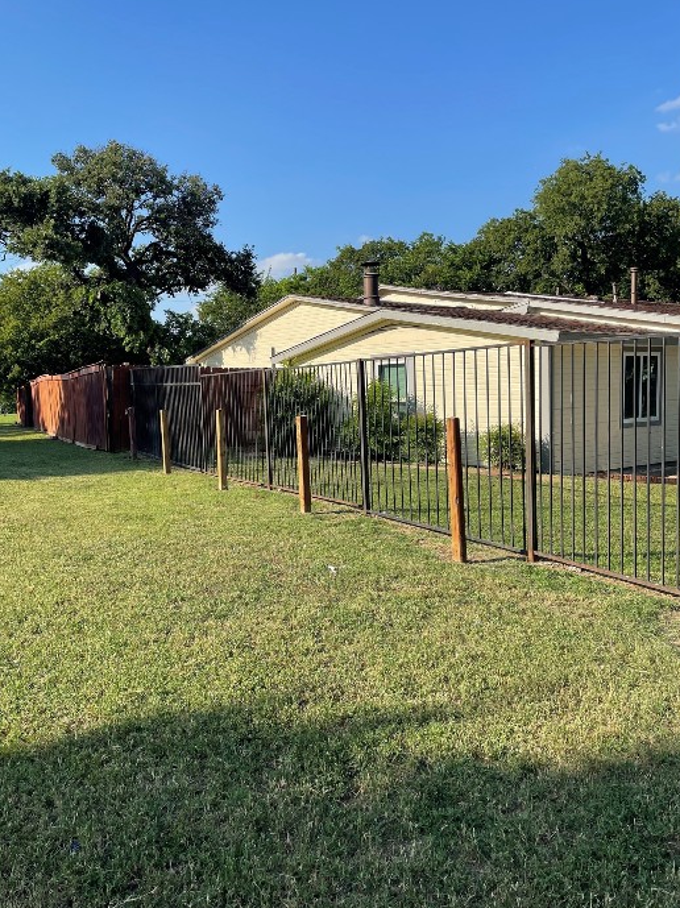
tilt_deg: -4.2
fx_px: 760
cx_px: 315
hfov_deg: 48.2
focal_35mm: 29
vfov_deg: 61.7
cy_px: 434
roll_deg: +3.0
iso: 32
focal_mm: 4.2
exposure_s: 1/2398
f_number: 1.6
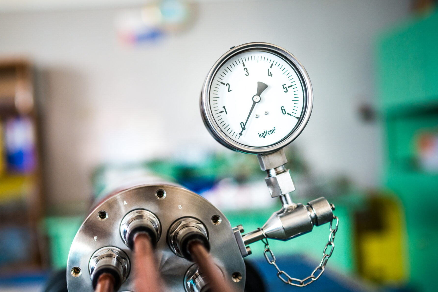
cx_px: 173
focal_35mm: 50
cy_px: 178
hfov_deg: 39.4
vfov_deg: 26.9
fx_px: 608
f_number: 1.8
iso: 800
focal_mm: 35
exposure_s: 1/25
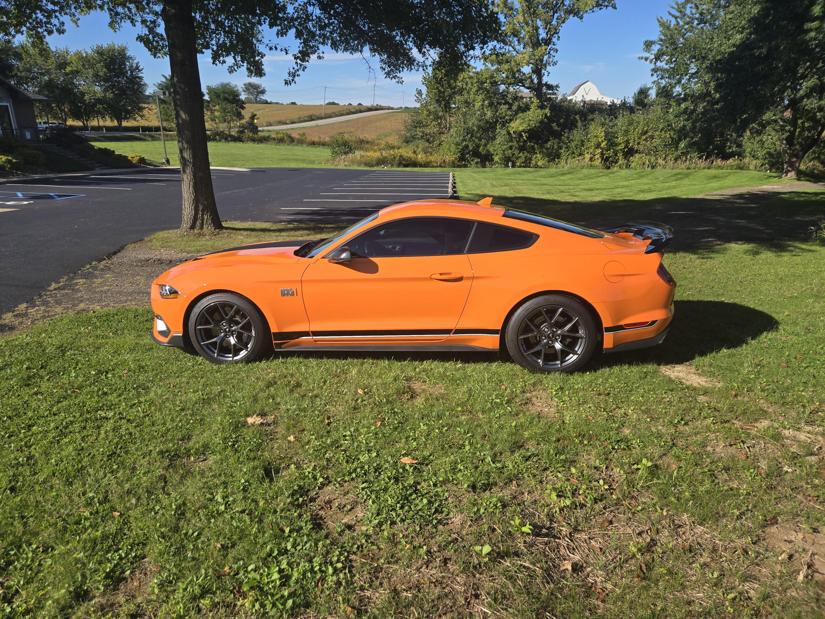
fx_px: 548
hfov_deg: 73.9
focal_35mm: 23
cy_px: 310
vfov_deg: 58.9
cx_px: 412
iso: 25
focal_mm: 5.4
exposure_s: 1/1576
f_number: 1.8
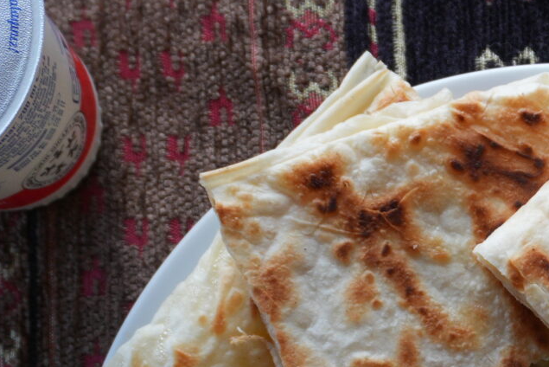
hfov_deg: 14.9
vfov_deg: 10.1
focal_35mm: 133
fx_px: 2029
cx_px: 668
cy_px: 506
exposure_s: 1/160
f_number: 4
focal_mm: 22
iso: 200
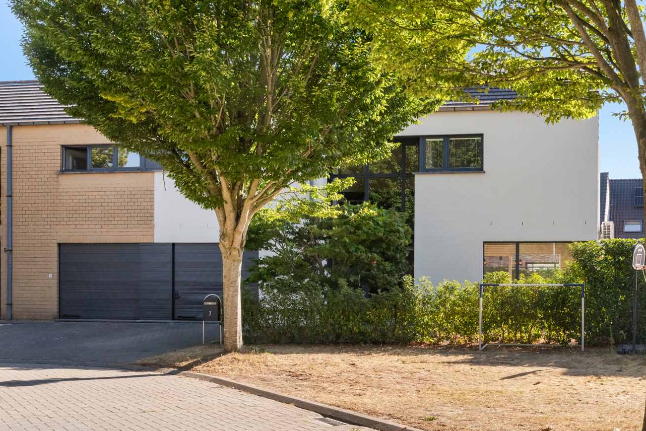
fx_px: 843
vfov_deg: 28.6
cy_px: 234
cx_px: 445
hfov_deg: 41.2
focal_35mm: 47
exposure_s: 1/1000
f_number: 8
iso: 800
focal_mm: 34
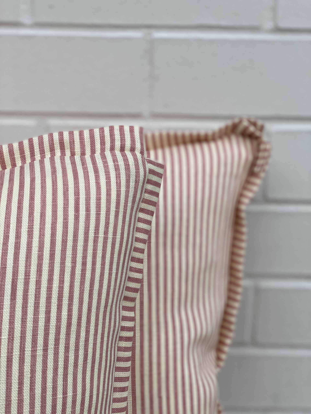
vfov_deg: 36.8
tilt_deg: -19.1
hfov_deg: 28.0
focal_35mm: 52
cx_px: 156
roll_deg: -1.8
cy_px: 207
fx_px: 623
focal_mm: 6
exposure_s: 1/245
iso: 20
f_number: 2
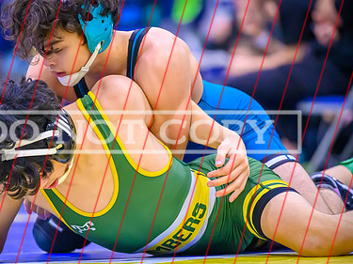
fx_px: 3711
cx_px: 124
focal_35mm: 364
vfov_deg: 4.1
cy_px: 191
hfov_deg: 5.4
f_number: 2.8
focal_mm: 190
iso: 6400
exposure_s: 1/640
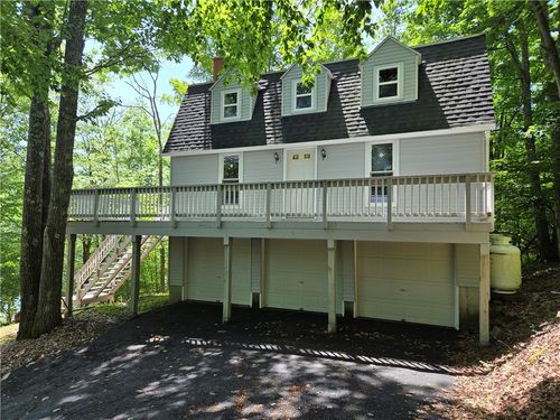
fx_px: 372
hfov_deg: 73.9
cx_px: 280
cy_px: 210
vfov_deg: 58.9
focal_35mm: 23
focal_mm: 5.4
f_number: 1.8
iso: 25
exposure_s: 1/456
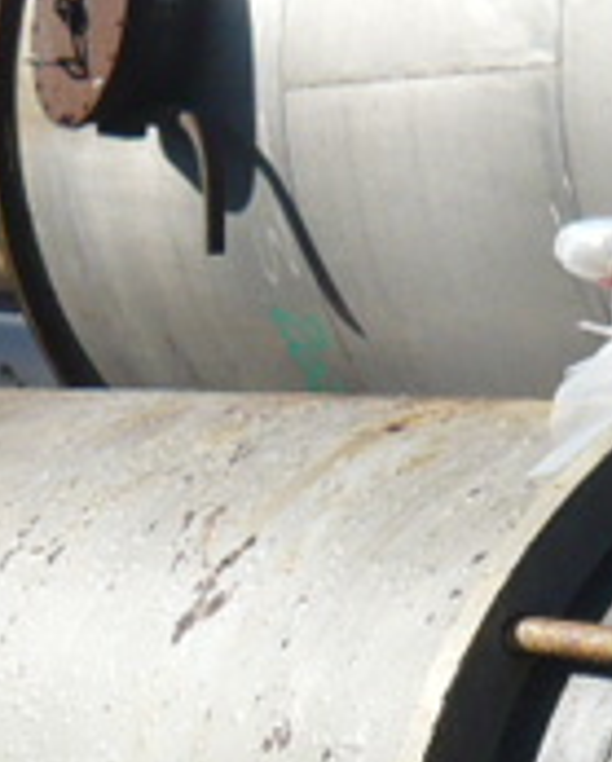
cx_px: 528
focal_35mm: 173
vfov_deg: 10.9
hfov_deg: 8.9
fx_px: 3907
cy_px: 943
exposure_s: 1/125
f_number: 9
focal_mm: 5.2
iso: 100
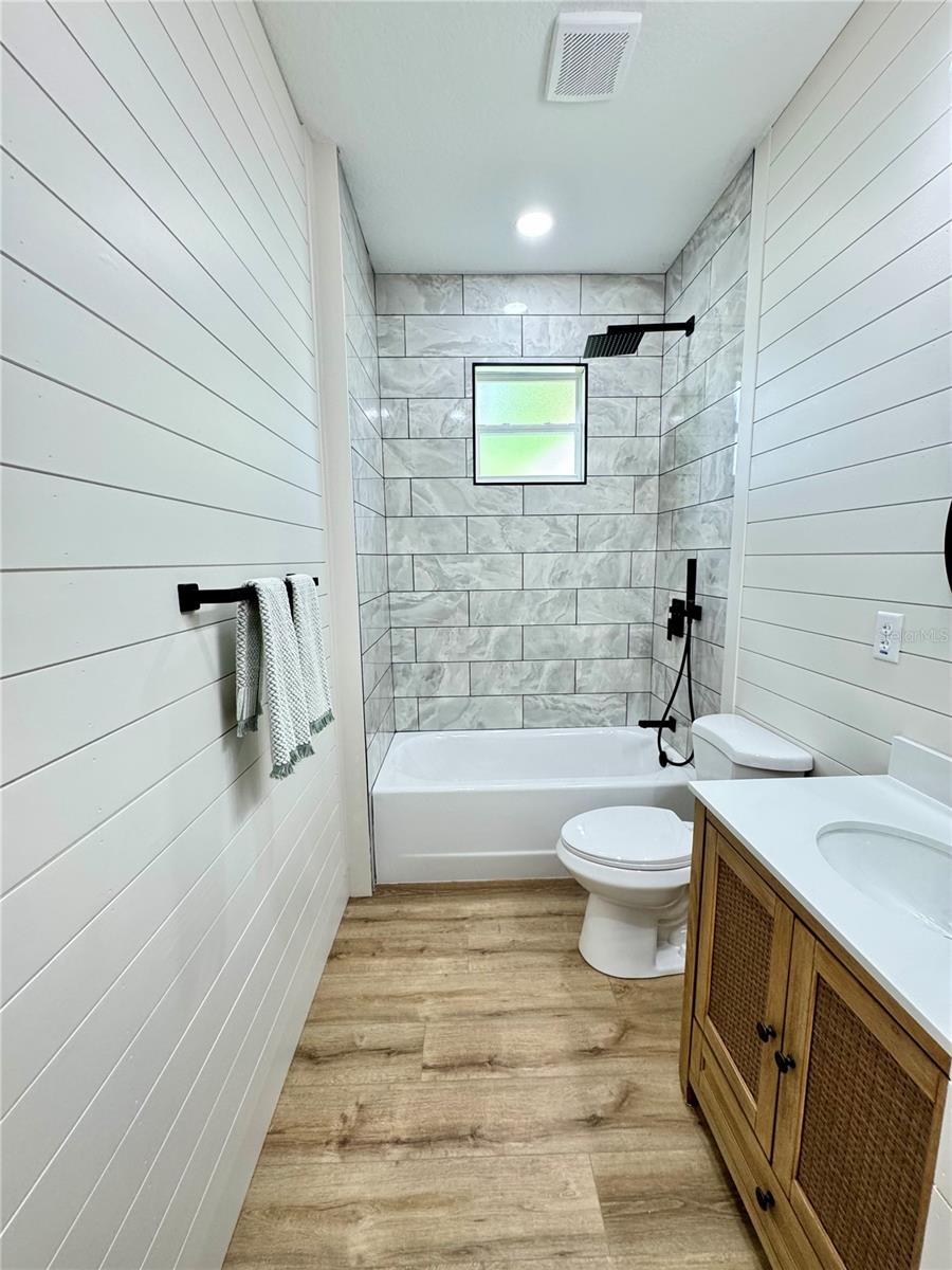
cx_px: 476
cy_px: 635
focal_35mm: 14
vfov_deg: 102.1
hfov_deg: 85.7
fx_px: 513
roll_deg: +1.1
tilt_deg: -9.2
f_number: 2.2
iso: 200
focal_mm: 2.22
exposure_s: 1/60
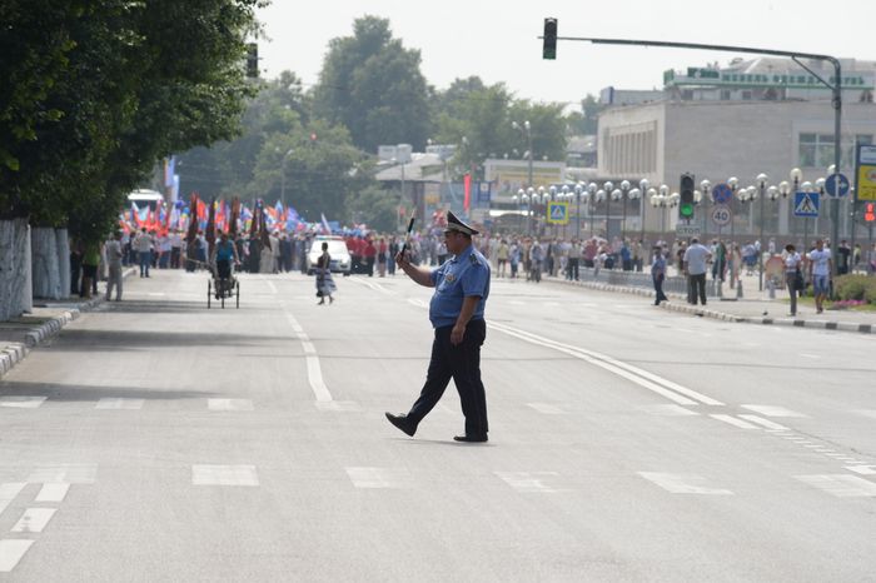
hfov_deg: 6.9
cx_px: 438
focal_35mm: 300
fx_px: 7296
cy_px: 292
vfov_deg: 4.6
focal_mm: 300
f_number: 13
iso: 640
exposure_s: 1/640
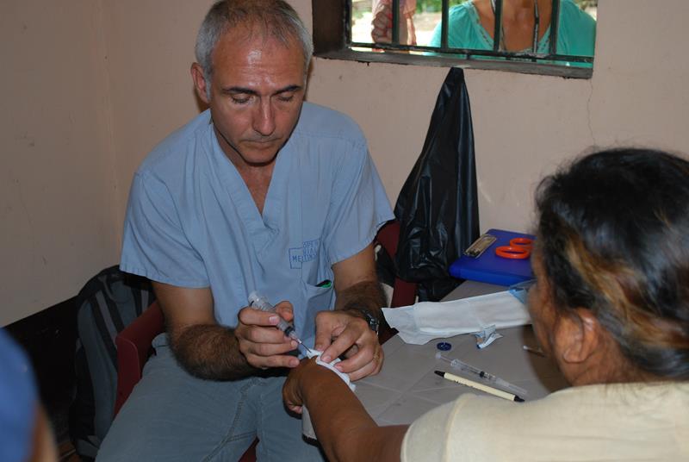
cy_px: 231
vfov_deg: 30.0
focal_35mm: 45
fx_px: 863
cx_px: 344
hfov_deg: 43.5
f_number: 4.8
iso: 200
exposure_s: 1/60
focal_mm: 30
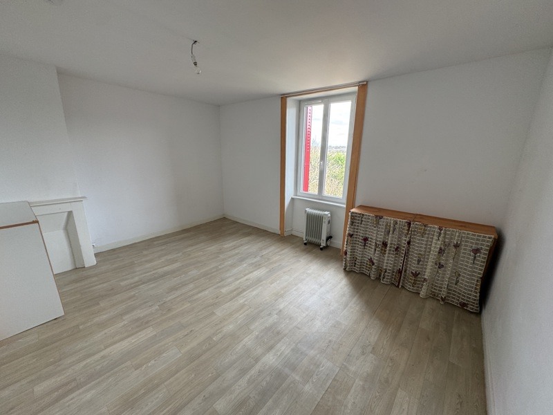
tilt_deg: -13.9
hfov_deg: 102.1
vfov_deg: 85.7
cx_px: 276
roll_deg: +0.1
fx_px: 224
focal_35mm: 14
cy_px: 208
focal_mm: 2.22
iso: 100
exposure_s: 1/99
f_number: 2.2
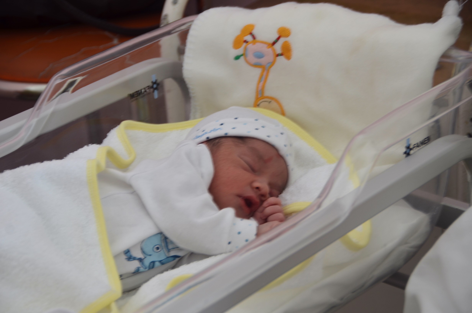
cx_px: 236
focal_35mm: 123
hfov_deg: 16.7
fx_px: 1609
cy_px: 156
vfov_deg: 11.1
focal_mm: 82
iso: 125
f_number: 5
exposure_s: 1/10
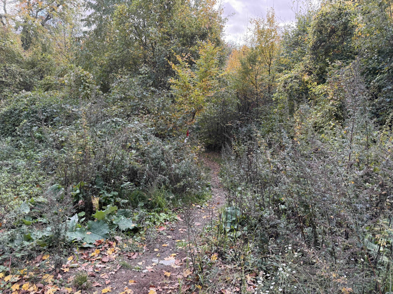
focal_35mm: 24
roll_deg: -2.8
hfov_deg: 71.6
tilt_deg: -14.0
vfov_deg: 56.8
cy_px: 147
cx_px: 196
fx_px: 272
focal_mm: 6.76
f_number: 1.78
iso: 125
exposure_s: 1/156
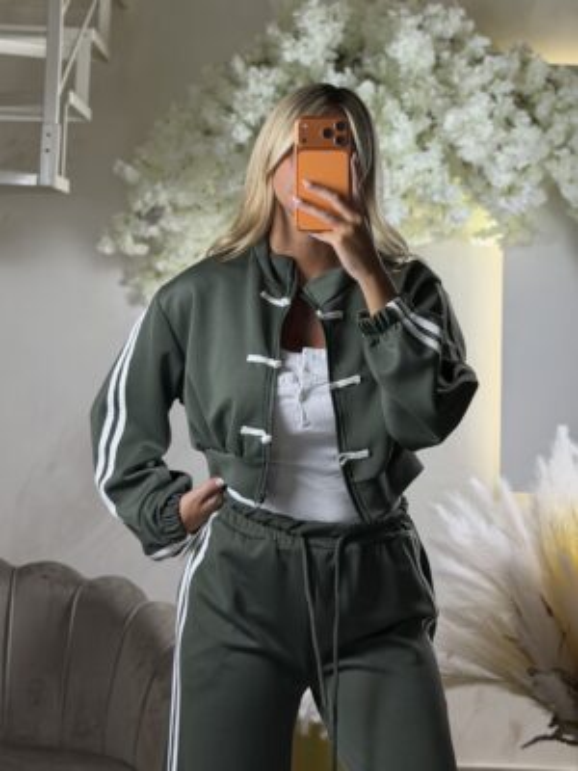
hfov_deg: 30.3
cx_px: 289
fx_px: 1069
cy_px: 386
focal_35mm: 48
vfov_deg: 39.7
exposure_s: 1/100
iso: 100
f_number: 1.78
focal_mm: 6.76
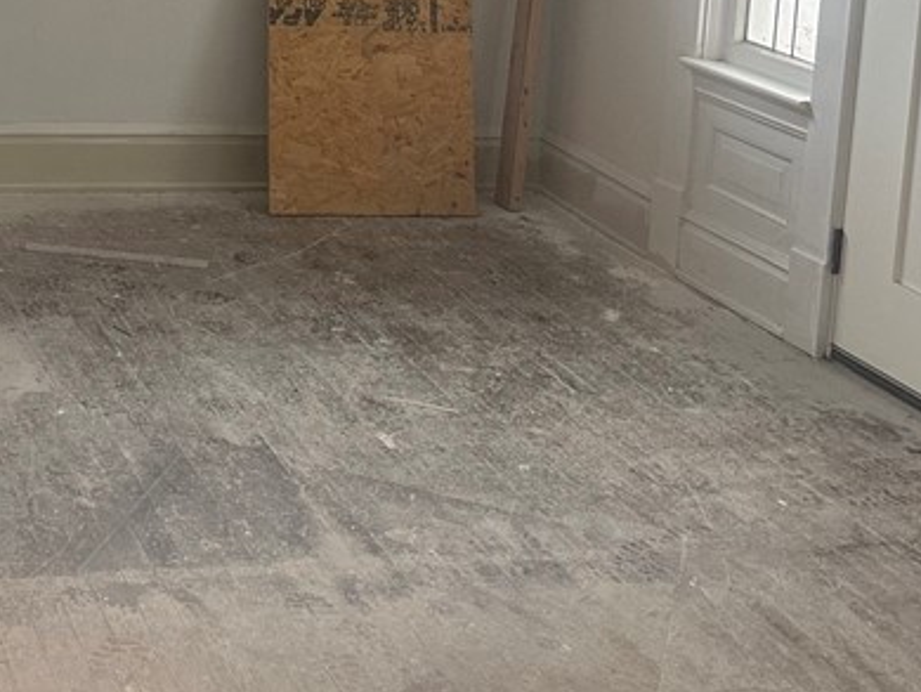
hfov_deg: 29.3
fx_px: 1677
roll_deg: -3.9
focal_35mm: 63
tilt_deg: -4.3
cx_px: 71
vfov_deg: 21.4
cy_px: -168
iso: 160
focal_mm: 6.86
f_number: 1.78
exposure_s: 1/120
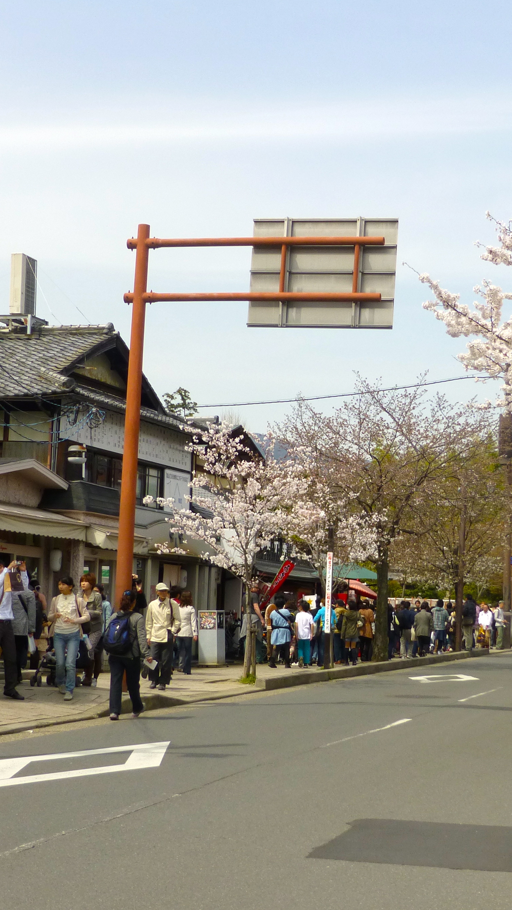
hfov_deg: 17.7
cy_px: 537
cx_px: 320
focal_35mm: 68
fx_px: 1641
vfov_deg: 30.9
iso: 100
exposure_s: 1/800
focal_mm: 6.9
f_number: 3.9
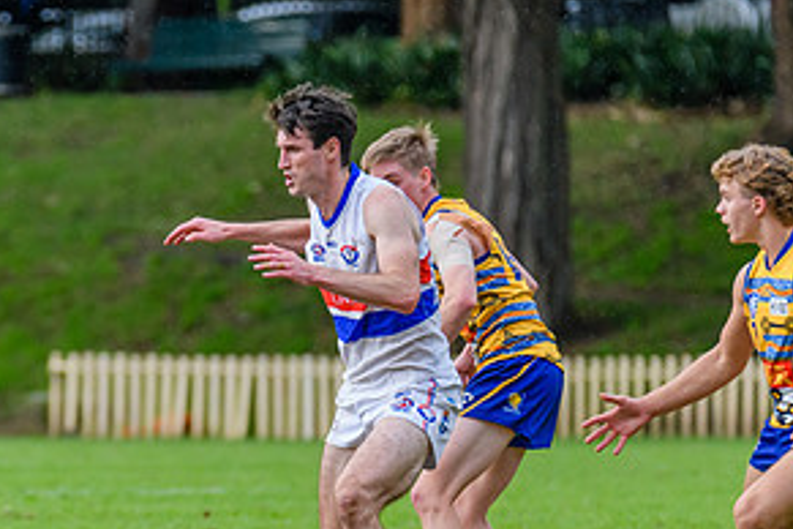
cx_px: 197
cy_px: 355
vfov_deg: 1.9
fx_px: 16277
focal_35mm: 739
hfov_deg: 2.8
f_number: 6
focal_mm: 350
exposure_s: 1/1600
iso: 2000
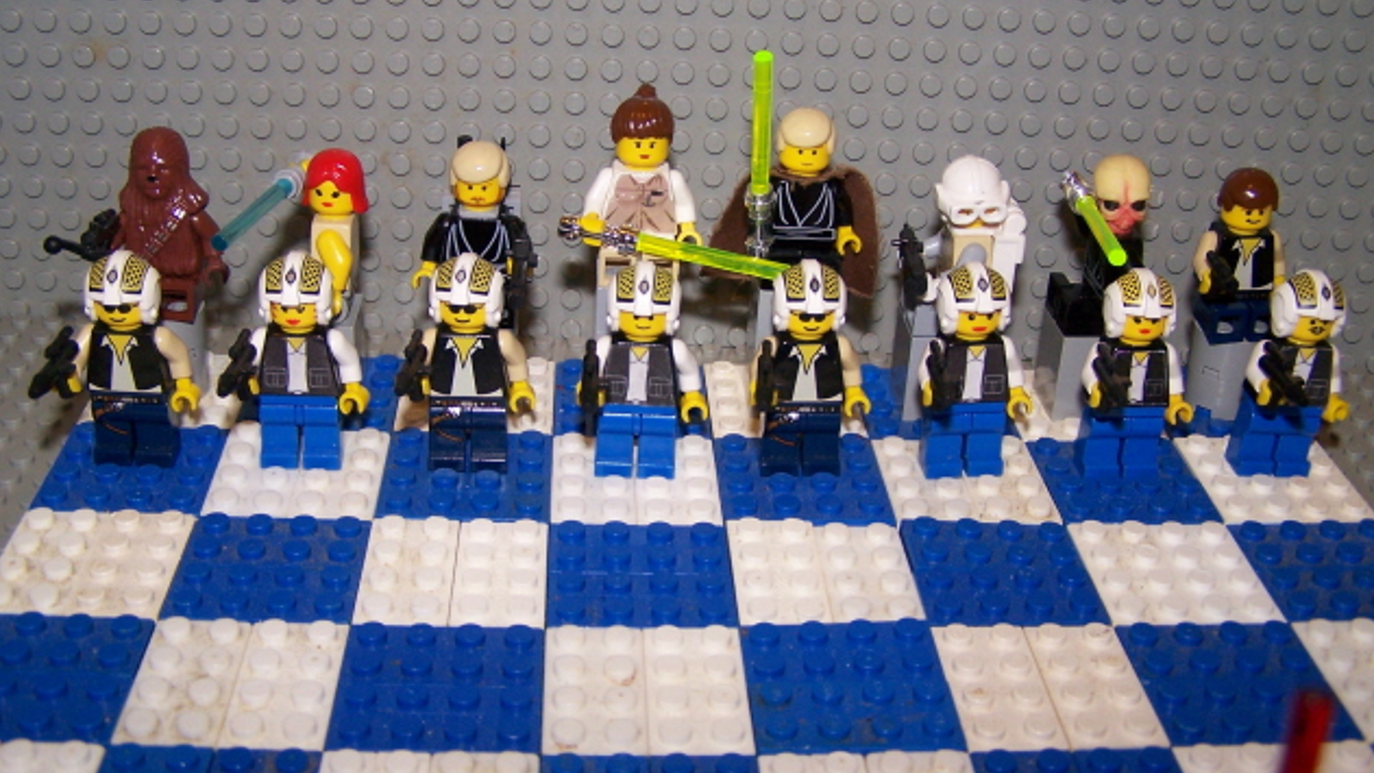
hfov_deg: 48.4
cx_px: 695
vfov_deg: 28.3
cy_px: 359
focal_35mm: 42
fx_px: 1530
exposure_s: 1/60
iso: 140
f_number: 2.8
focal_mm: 6.3
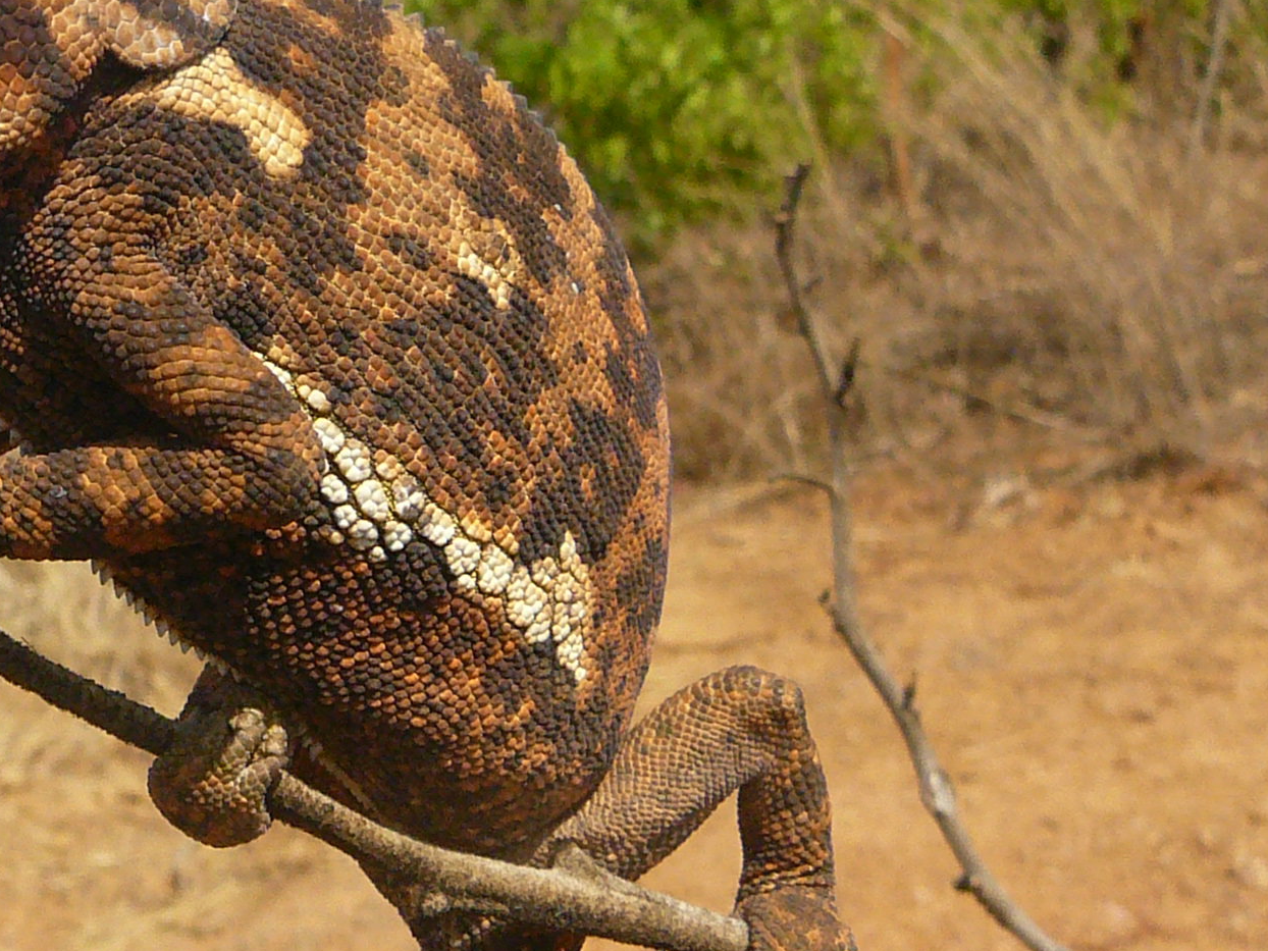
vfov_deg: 20.4
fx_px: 2637
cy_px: 589
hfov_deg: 26.5
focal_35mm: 72
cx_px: 233
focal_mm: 5.2
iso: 200
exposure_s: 1/1300
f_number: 5
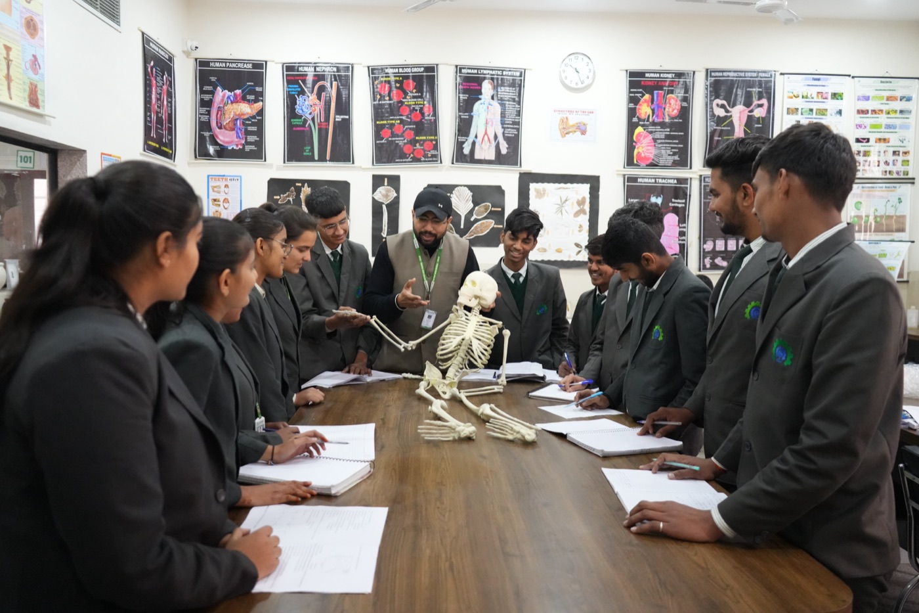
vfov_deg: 46.4
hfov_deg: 65.5
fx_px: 715
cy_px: 306
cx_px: 460
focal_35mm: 28
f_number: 3.5
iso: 10000
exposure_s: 1/200
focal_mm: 28
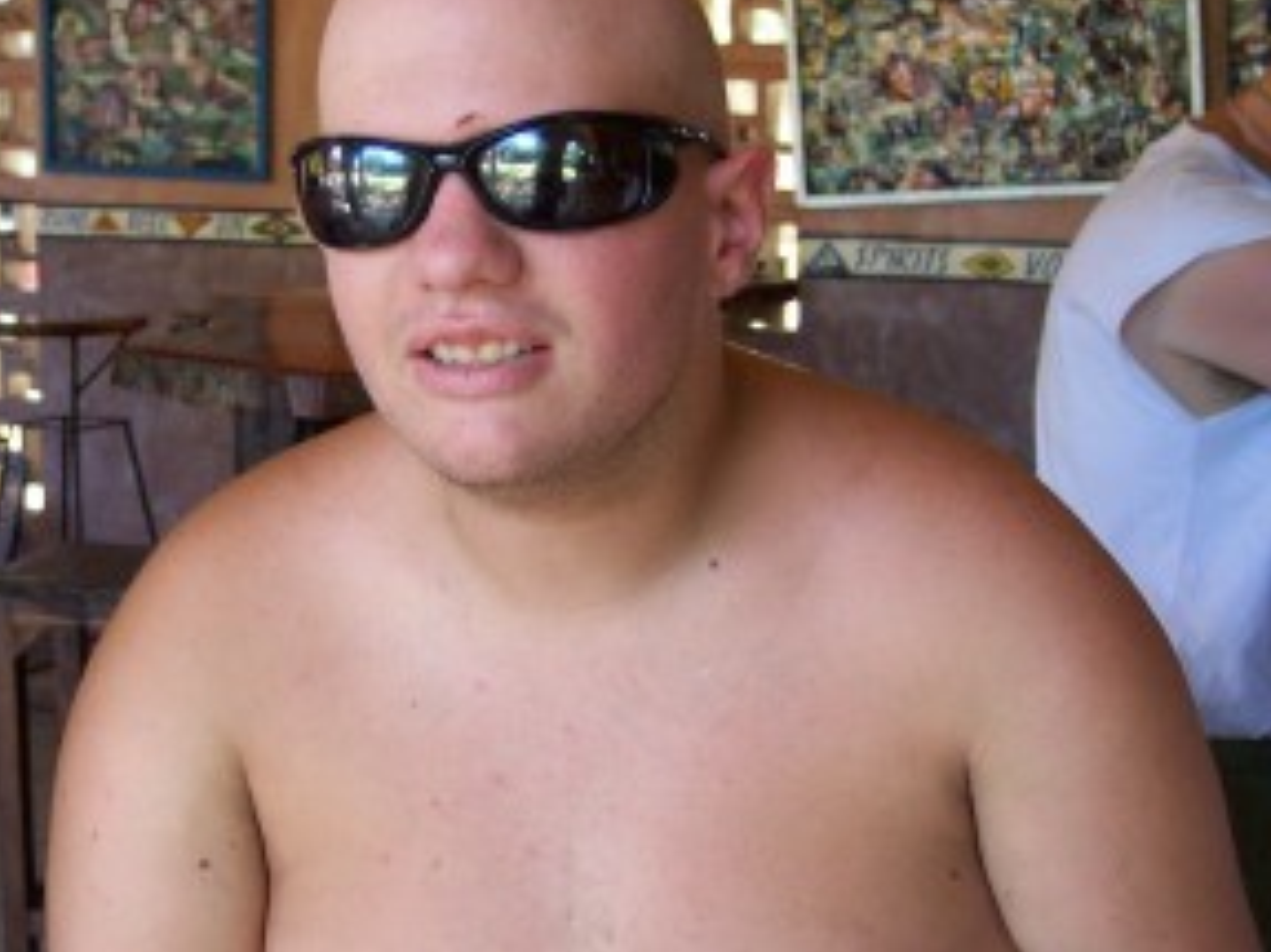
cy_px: 345
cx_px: 531
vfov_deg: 27.4
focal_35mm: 53
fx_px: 1945
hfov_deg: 36.1
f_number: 2.8
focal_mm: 8
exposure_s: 1/90
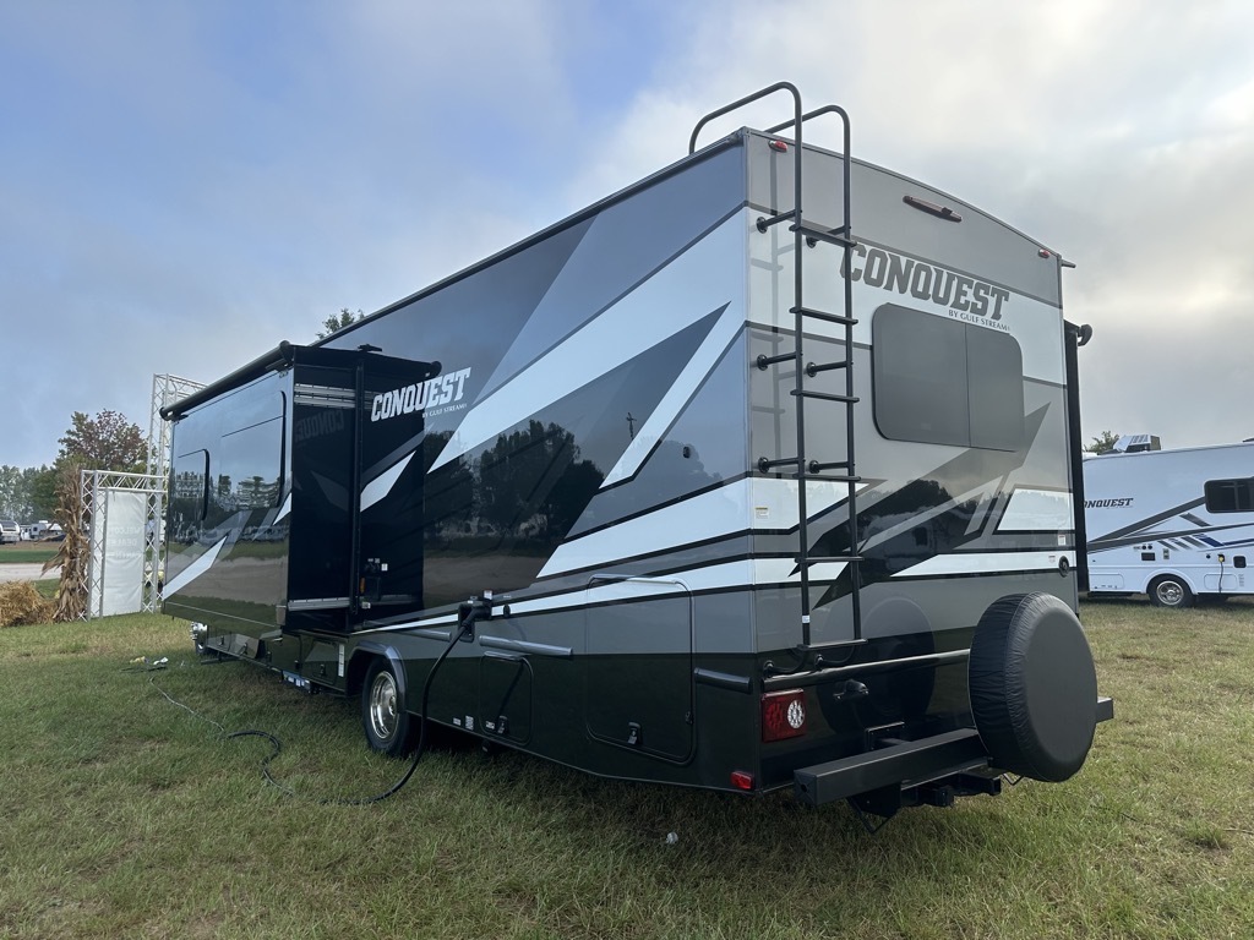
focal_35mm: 24
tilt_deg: +4.2
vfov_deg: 56.8
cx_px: 627
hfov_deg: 71.6
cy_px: 470
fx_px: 869
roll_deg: +0.7
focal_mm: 6.86
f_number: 1.78
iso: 80
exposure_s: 1/1517
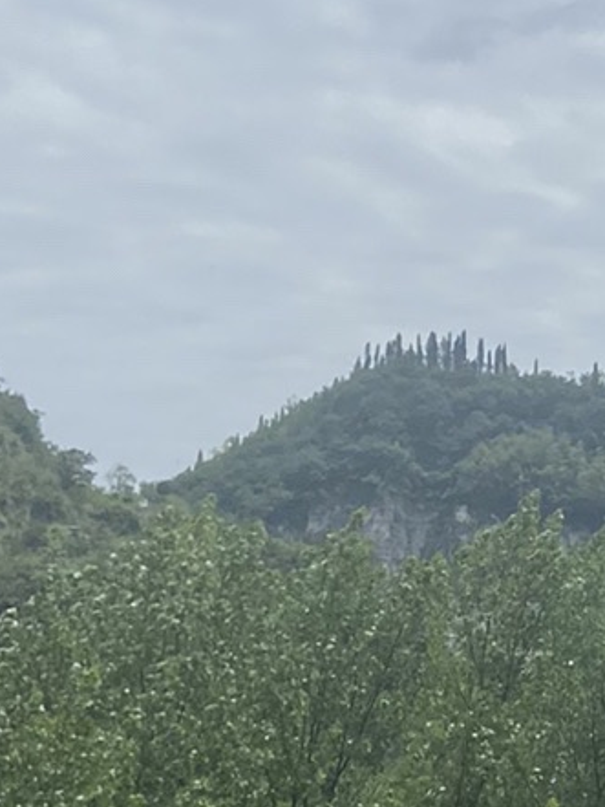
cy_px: 734
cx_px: 952
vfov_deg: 16.5
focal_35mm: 118
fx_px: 2748
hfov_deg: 11.9
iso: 32
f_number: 1.8
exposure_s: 1/4630
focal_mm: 4.25
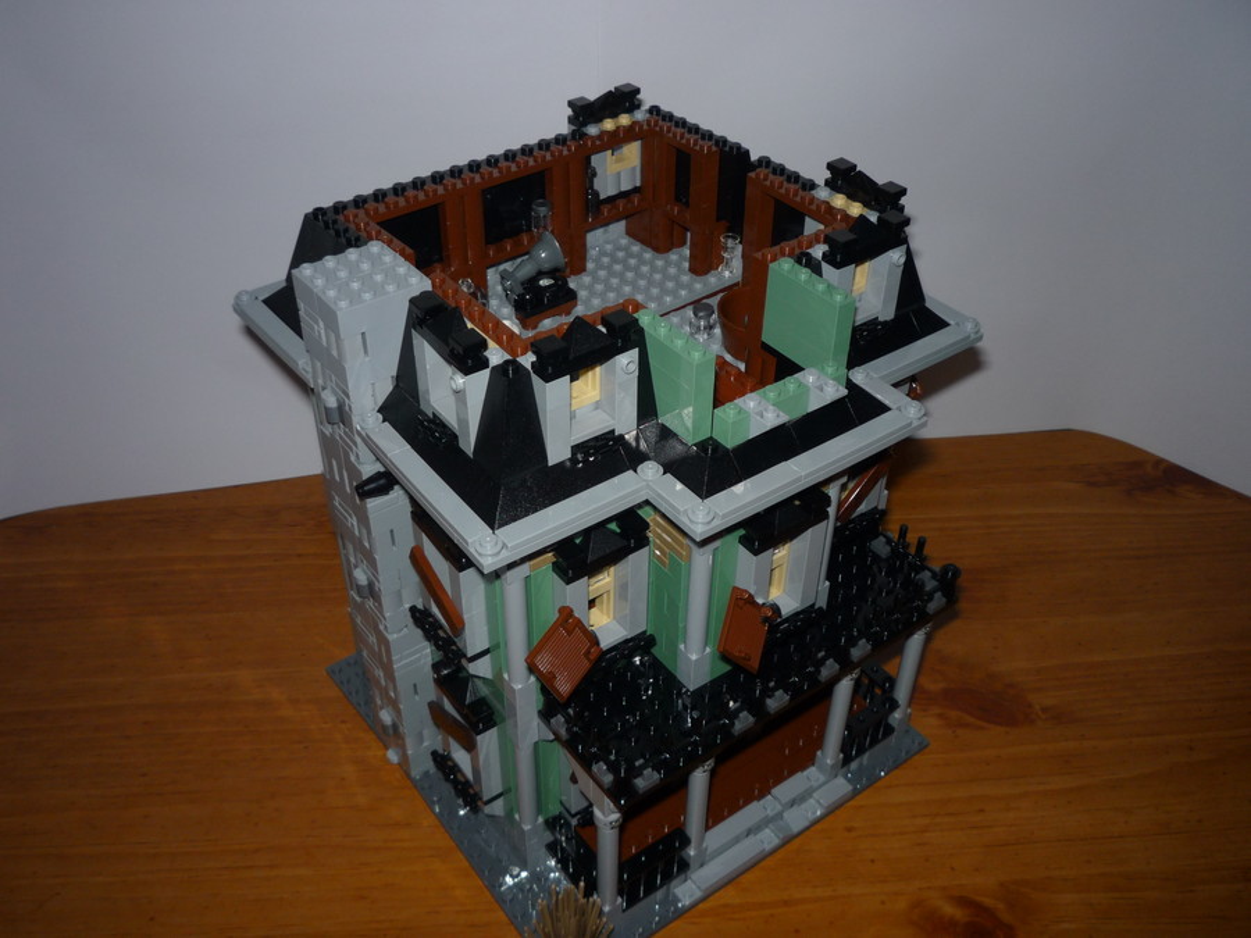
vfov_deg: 44.2
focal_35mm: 32
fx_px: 1156
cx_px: 626
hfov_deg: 56.8
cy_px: 469
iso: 100
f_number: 4
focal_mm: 5.2
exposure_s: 1/30
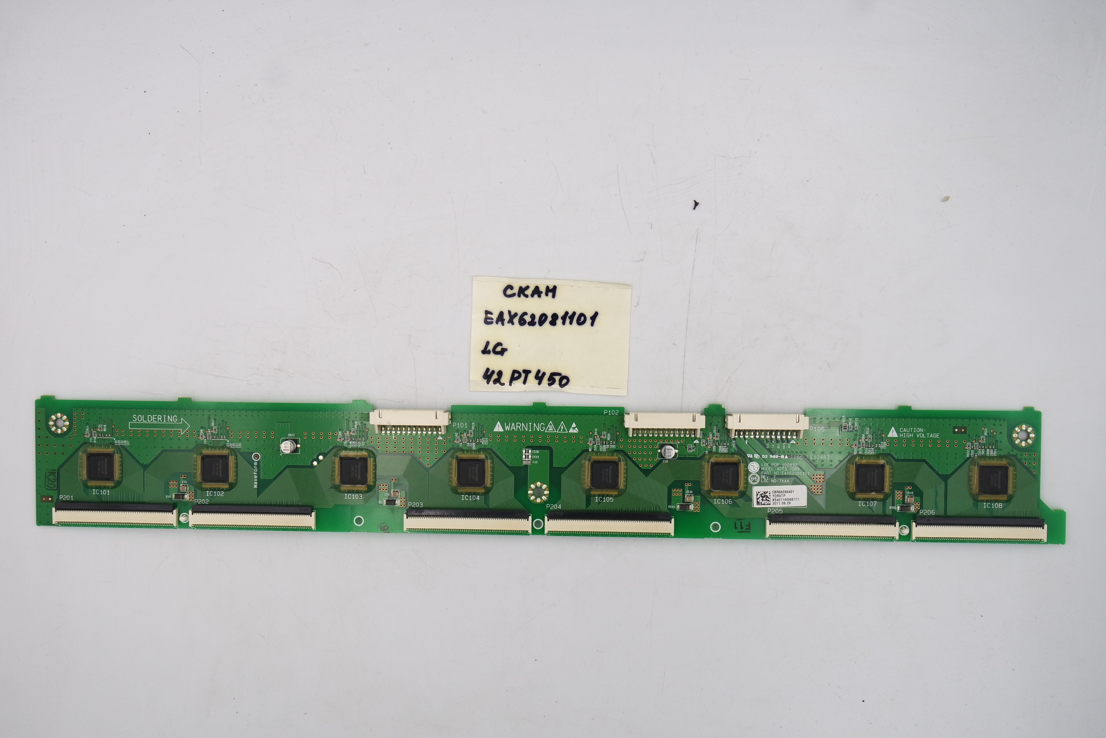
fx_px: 1075
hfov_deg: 54.4
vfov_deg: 37.9
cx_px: 553
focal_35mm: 35
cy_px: 369
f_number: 5.6
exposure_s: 1/125
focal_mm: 13
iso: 160
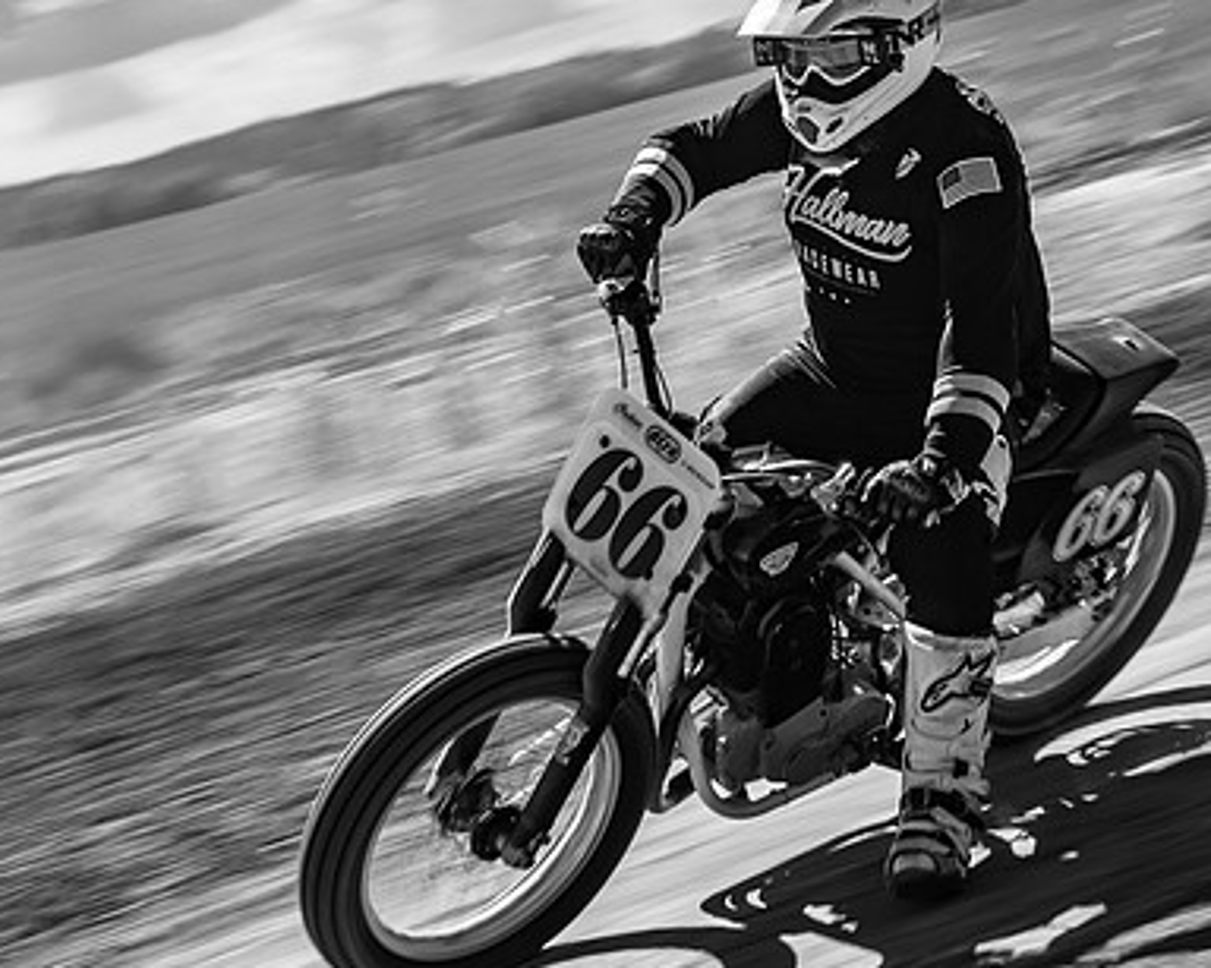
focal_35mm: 146
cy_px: 586
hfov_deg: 13.2
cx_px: 816
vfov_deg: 10.6
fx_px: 5231
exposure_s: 1/160
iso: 100
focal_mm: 70
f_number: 8
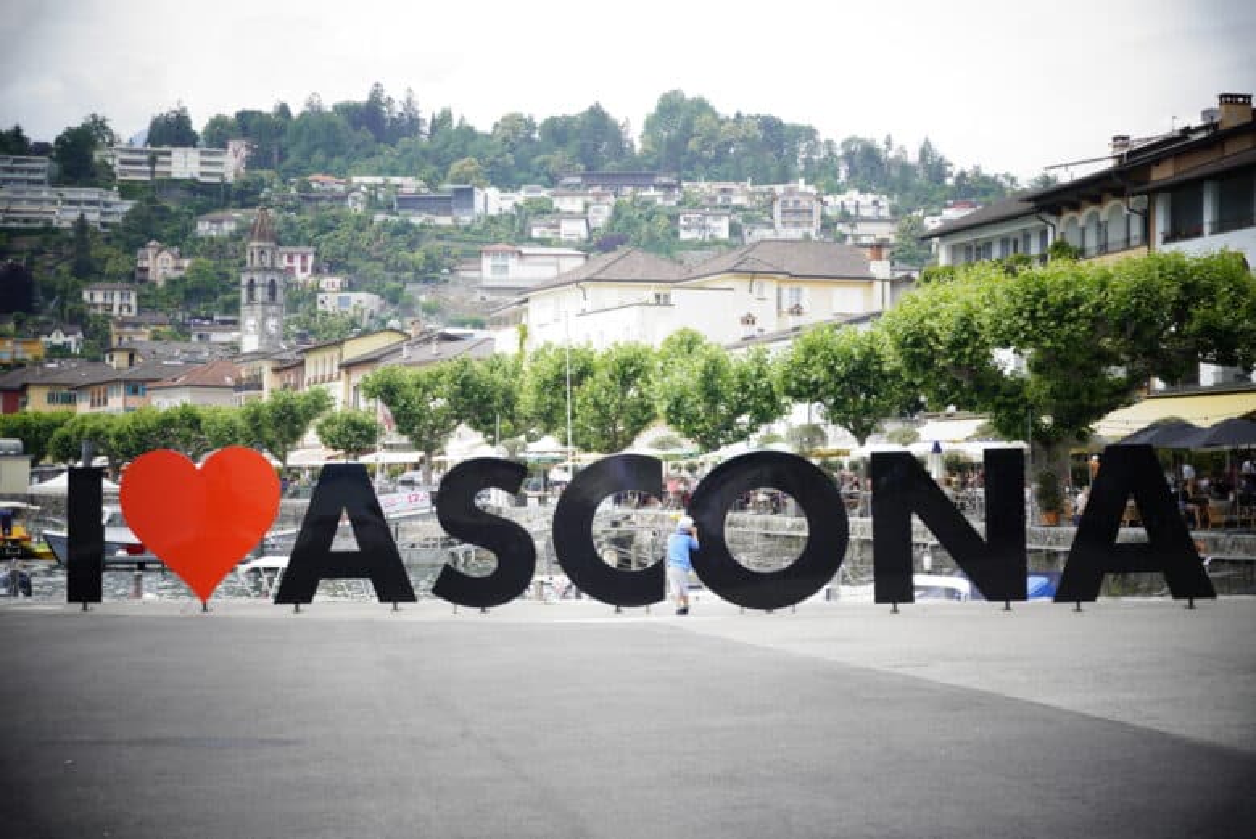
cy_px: 420
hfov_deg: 33.4
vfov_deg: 22.7
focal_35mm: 60
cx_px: 628
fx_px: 2094
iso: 100
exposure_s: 1/200
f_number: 4.5
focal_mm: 40
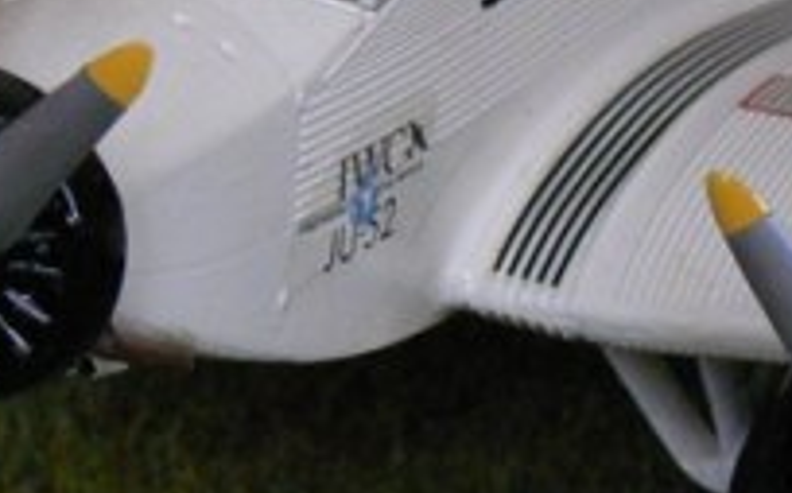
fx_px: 6770
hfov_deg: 6.7
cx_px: 144
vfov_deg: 4.2
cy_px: -19
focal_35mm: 314
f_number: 3.2
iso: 200
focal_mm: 15.8
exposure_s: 1/15
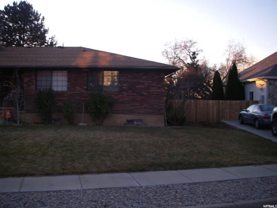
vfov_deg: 37.7
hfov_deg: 49.0
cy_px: 104
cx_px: 138
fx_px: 304
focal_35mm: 38
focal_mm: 6.3
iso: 80
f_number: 3.3
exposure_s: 1/80
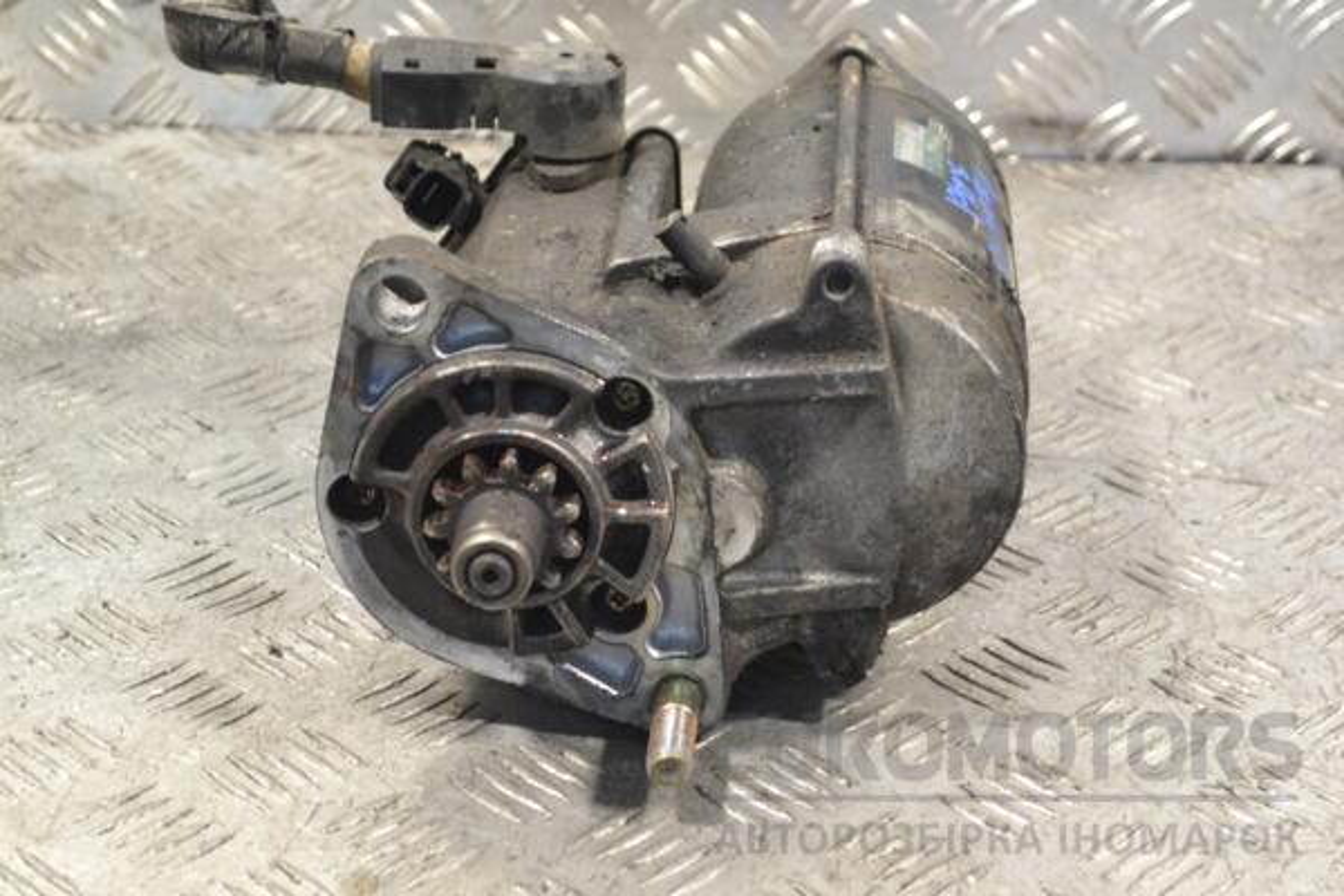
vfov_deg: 16.6
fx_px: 3080
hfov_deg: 24.6
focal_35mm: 82
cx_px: 672
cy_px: 448
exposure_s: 1/125
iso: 3200
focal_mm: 55
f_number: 5.6
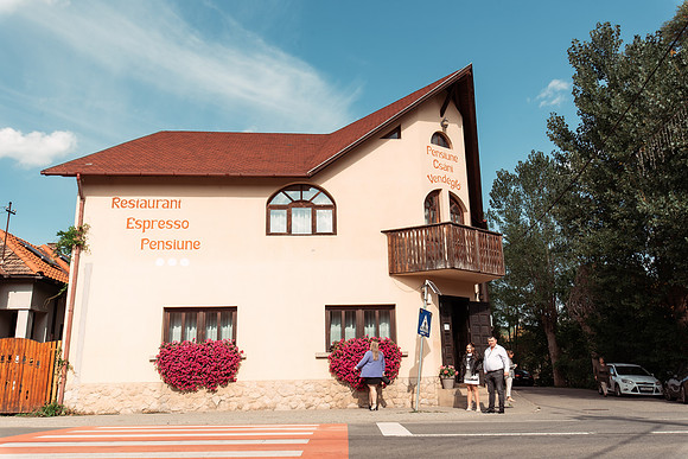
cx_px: 344
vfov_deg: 43.6
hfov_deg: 61.9
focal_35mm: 30
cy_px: 230
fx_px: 573
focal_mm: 30
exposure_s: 1/320
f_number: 10
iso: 320
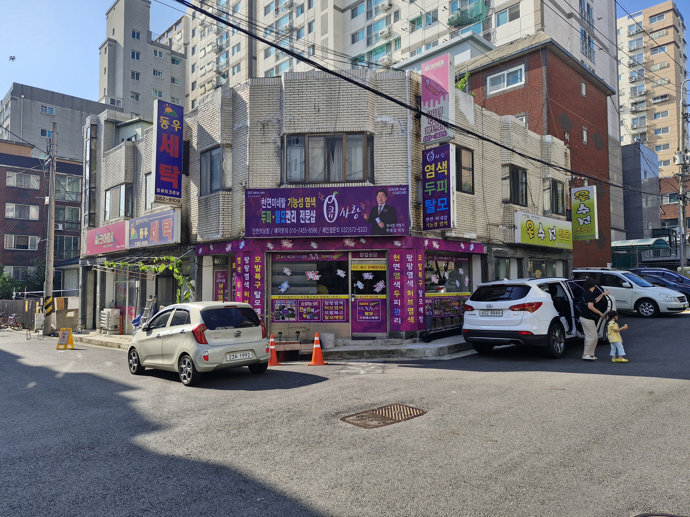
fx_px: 458
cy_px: 258
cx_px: 345
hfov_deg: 73.9
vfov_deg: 58.9
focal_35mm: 23
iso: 50
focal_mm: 5.54
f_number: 1.8
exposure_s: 1/1144
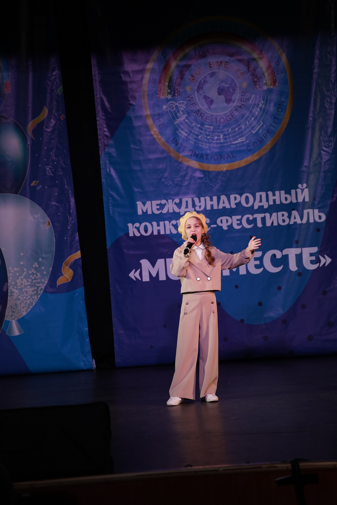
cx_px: 168
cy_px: 252
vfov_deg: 13.7
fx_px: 2106
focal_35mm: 150
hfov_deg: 9.1
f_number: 4
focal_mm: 150
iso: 1600
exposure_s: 1/400
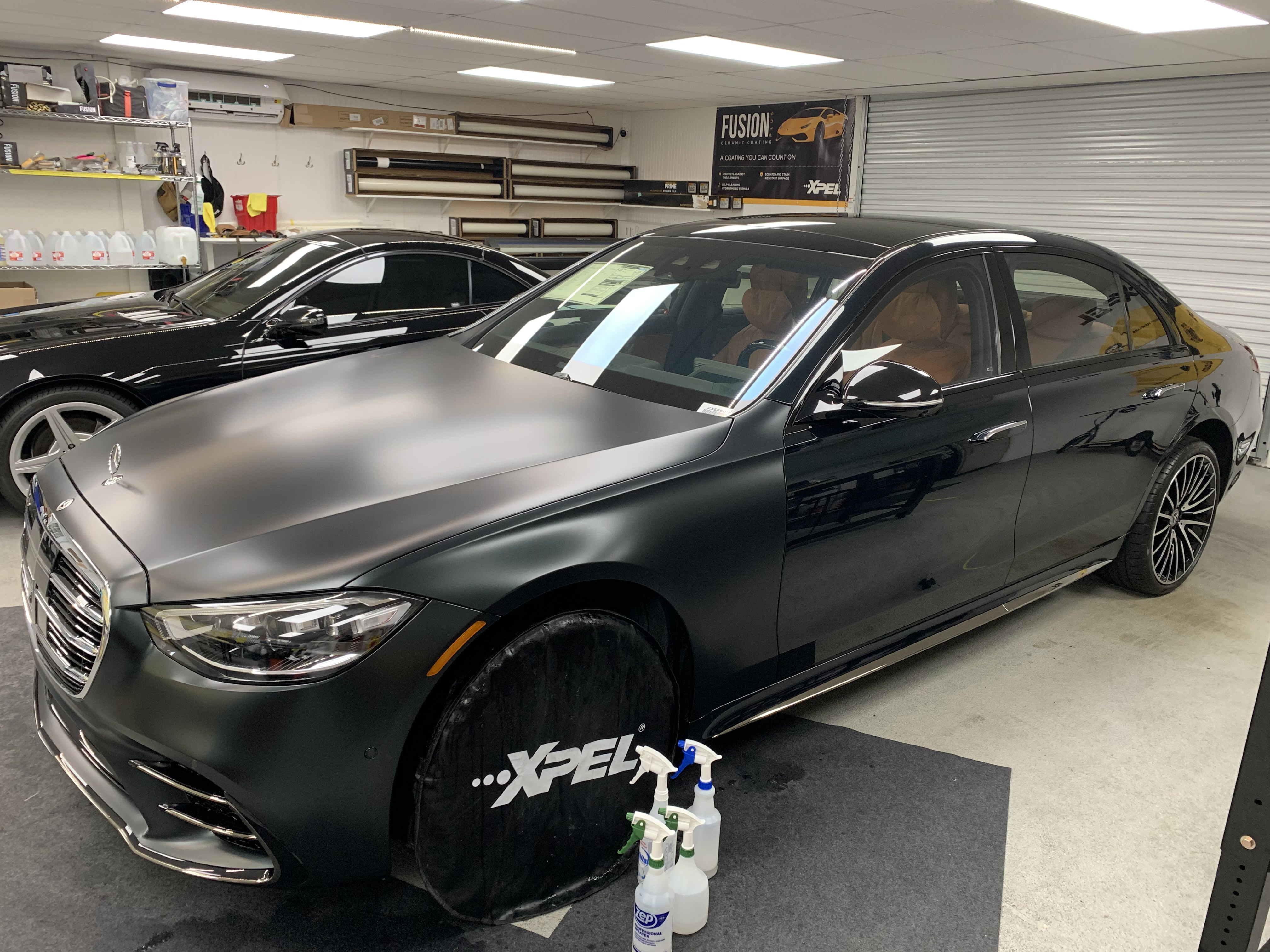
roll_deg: -1.3
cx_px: 635
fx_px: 954
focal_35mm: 26
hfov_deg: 67.3
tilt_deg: -15.0
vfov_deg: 53.1
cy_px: 476
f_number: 1.8
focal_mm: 4.25
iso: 125
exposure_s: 1/60
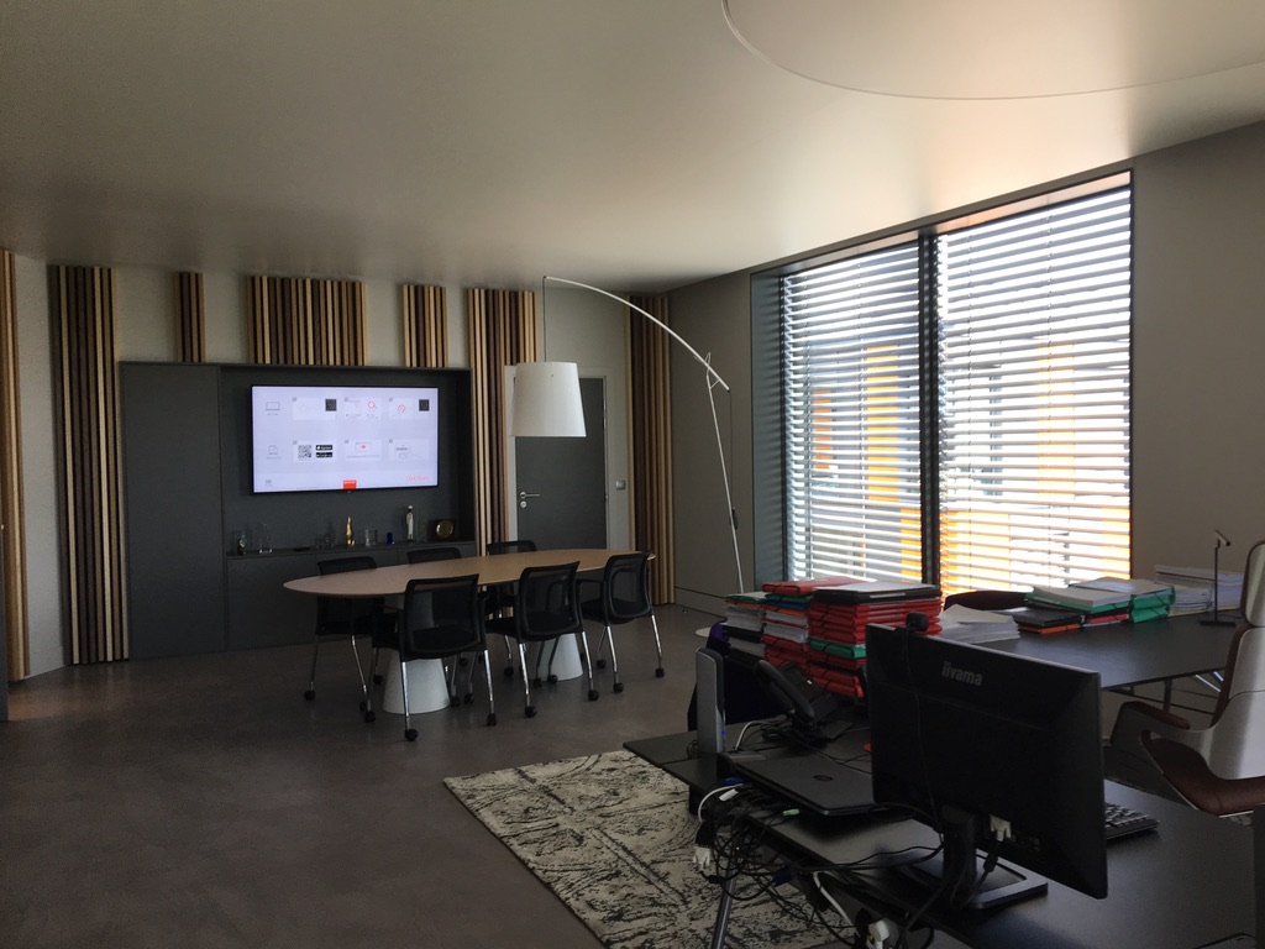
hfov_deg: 61.7
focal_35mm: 29
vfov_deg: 48.2
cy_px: 474
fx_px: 1060
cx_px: 632
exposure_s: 1/50
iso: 32
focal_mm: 4.15
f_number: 2.2
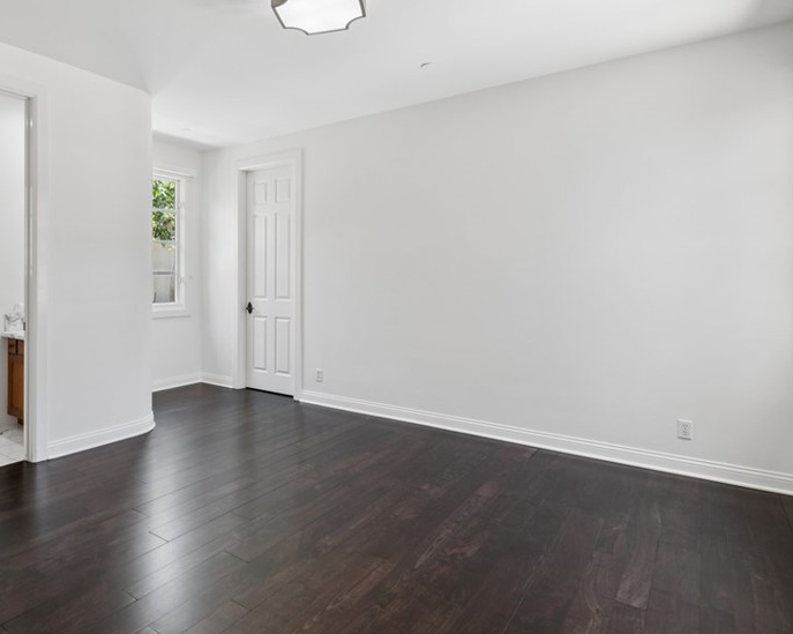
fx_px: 493
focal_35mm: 21
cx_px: 287
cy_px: 282
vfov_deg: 65.3
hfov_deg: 76.0
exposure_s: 1/10
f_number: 9
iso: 200
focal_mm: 10
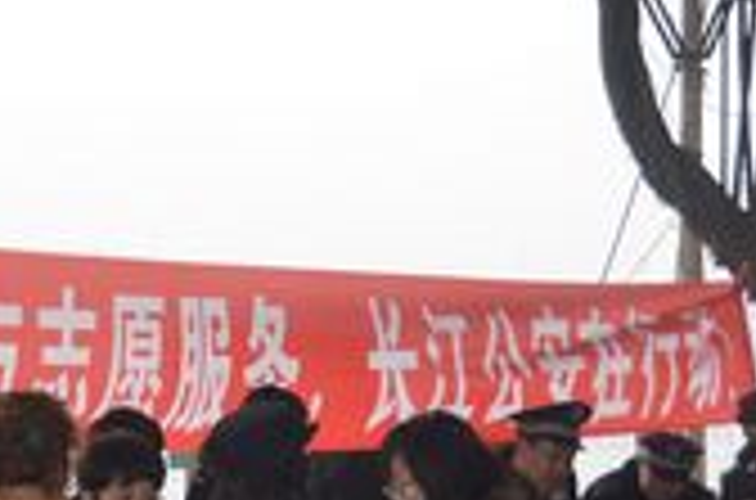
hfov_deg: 14.3
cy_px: 430
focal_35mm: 143
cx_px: 104
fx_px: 2995
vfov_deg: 9.5
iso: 200
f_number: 4.2
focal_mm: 32
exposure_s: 1/200
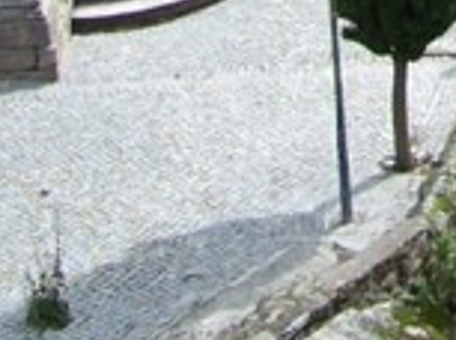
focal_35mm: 239
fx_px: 3141
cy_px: -552
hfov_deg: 8.0
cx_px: 796
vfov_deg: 5.9
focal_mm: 6.3
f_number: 4
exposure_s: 1/640
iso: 80
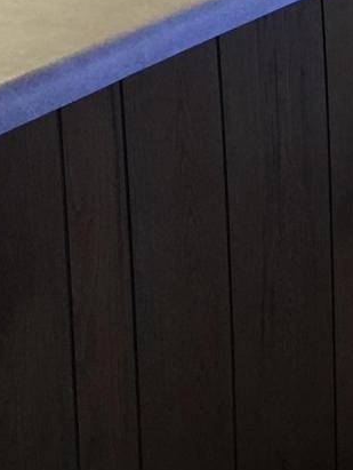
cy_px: -172
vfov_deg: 13.4
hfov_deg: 10.5
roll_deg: +2.5
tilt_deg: -9.0
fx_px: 1914
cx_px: 298
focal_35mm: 141
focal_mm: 4.15
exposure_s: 1/30
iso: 80
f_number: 2.2
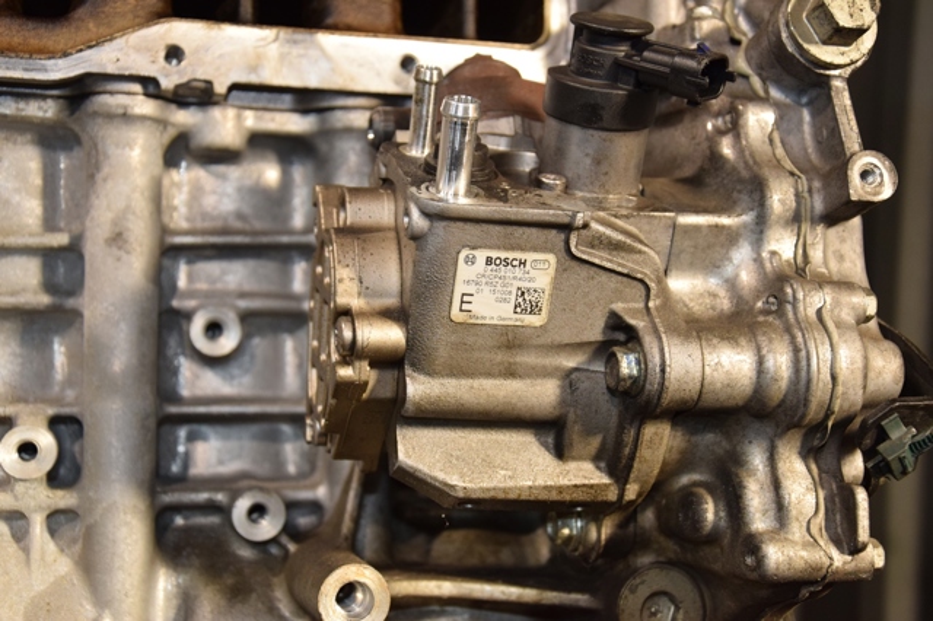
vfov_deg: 23.8
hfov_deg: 35.1
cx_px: 466
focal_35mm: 57
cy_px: 310
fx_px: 1476
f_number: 5
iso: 800
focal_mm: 38
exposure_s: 1/200
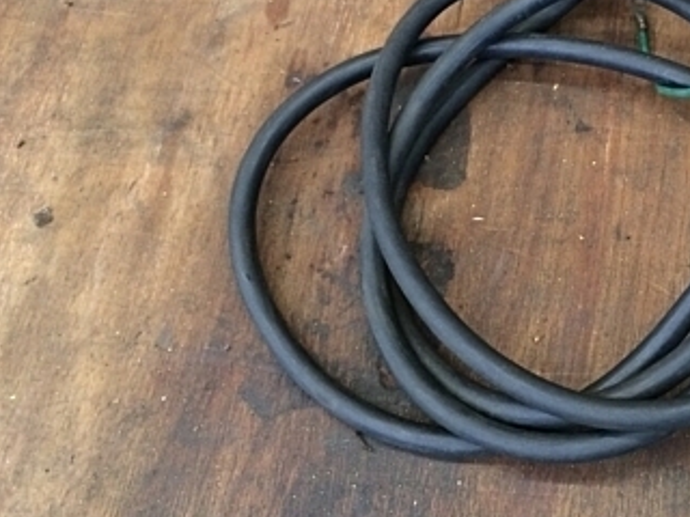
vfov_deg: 25.2
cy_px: 220
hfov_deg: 32.1
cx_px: 582
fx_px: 1156
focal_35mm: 58
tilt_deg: -62.3
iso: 160
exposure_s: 1/30
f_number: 2.2
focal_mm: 4.15
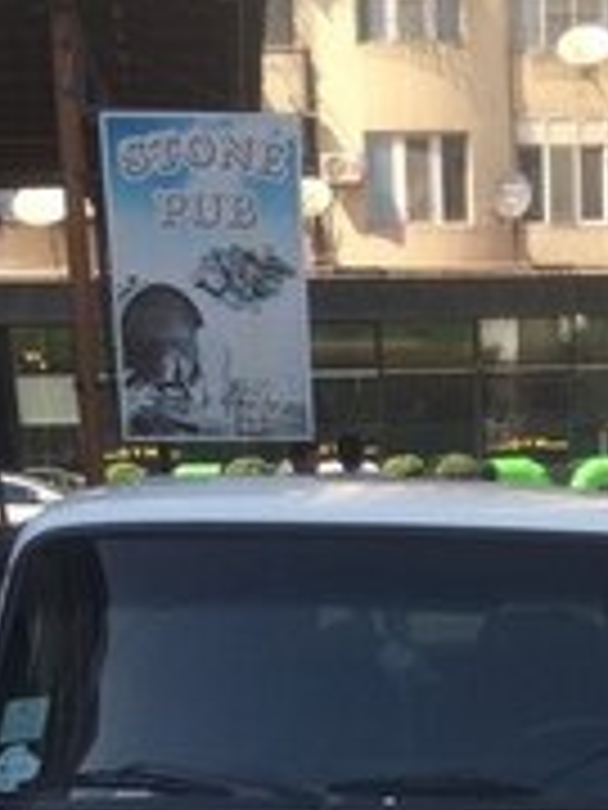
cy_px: 1098
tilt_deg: -19.5
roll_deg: +1.6
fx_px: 1874
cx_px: 522
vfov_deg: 21.6
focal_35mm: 80
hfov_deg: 18.2
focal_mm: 4.15
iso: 32
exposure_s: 1/820
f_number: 2.2
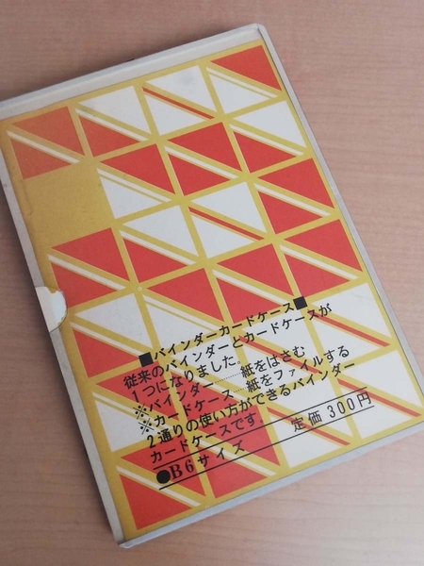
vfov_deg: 54.0
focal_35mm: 34
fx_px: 555
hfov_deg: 41.8
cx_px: 212
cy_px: 283
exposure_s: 1/40
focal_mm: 3.81
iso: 200
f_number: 2.2
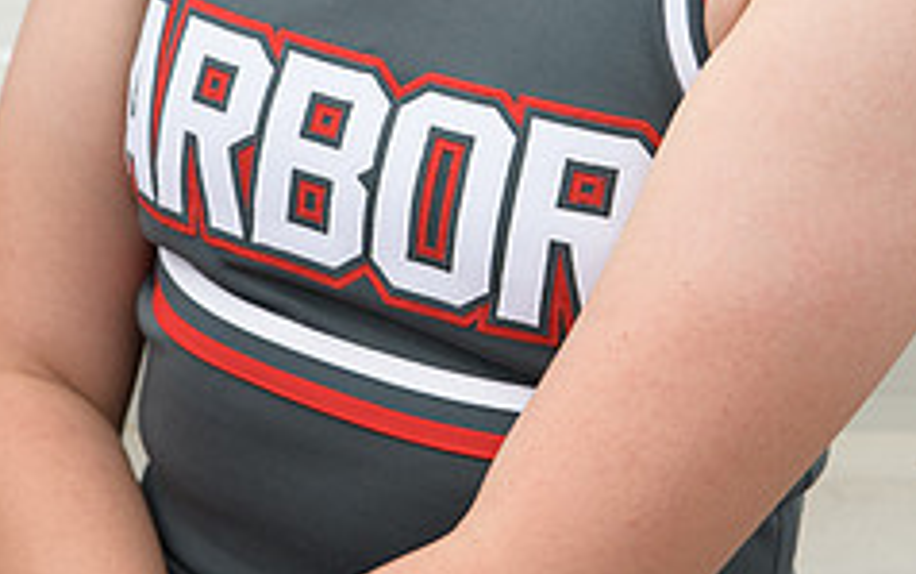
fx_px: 3372
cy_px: -220
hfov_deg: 15.5
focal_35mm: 135
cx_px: 473
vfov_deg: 9.5
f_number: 5.6
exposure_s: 1/1250
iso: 800
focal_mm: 70
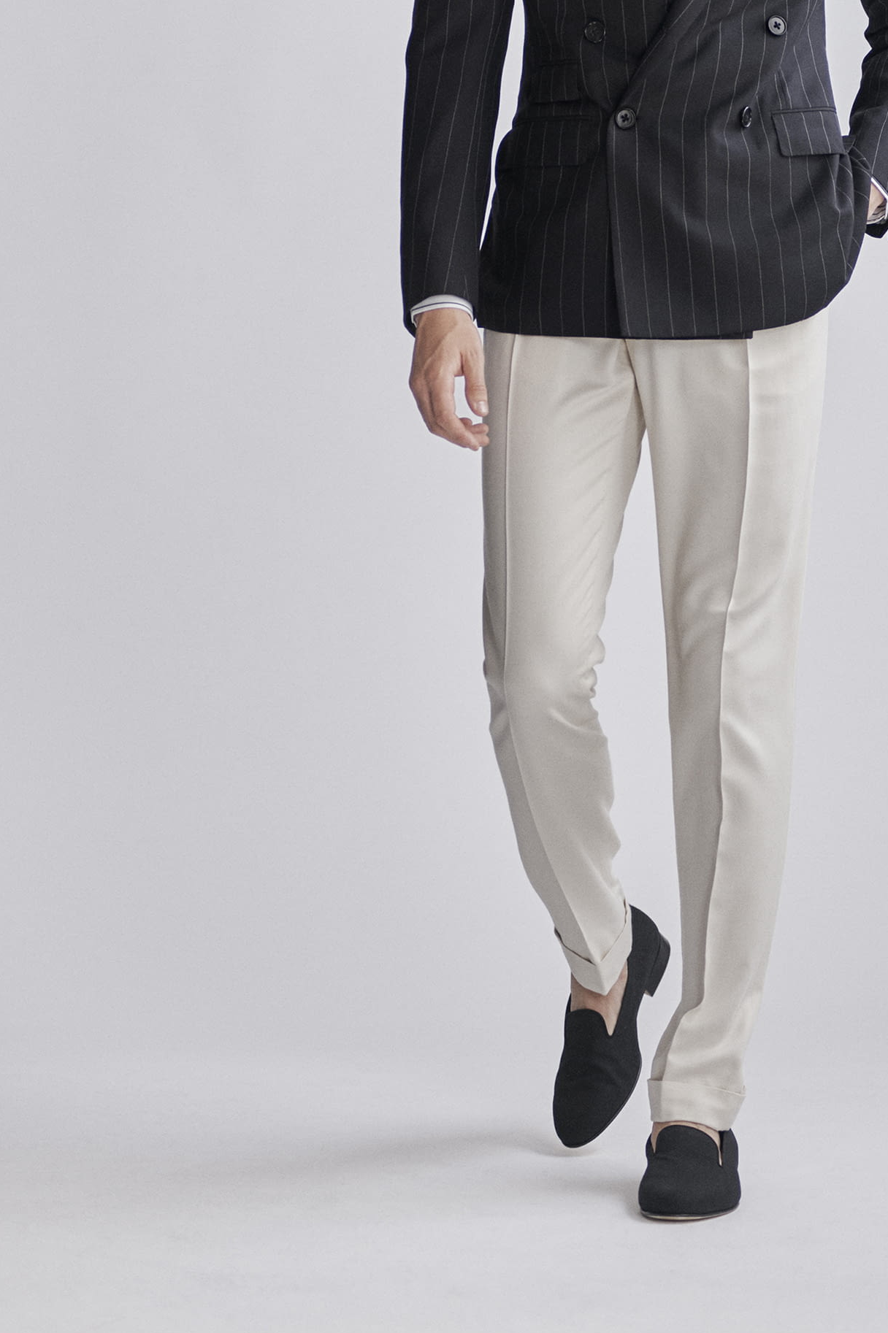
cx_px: 650
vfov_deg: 12.7
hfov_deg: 8.5
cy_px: 326
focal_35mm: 161
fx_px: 5961
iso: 800
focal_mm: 105
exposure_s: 1/320
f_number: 3.2
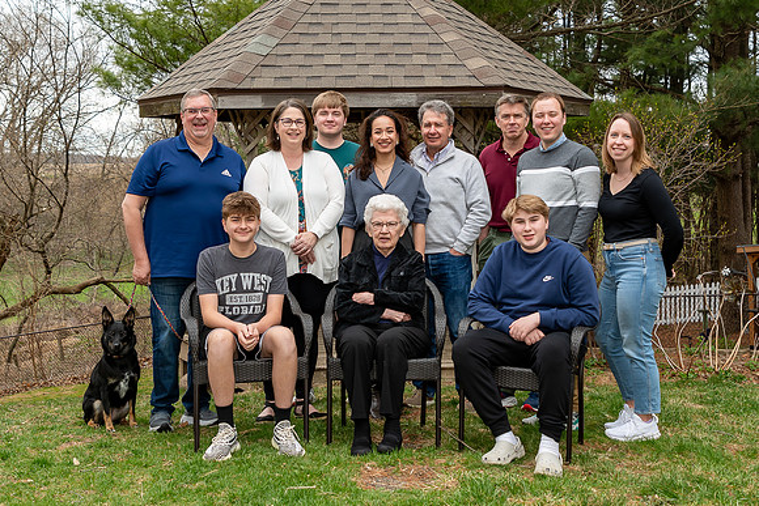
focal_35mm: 49
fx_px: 1036
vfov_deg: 27.5
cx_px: 384
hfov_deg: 40.2
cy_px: 251
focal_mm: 24
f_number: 4
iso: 160
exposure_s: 1/200
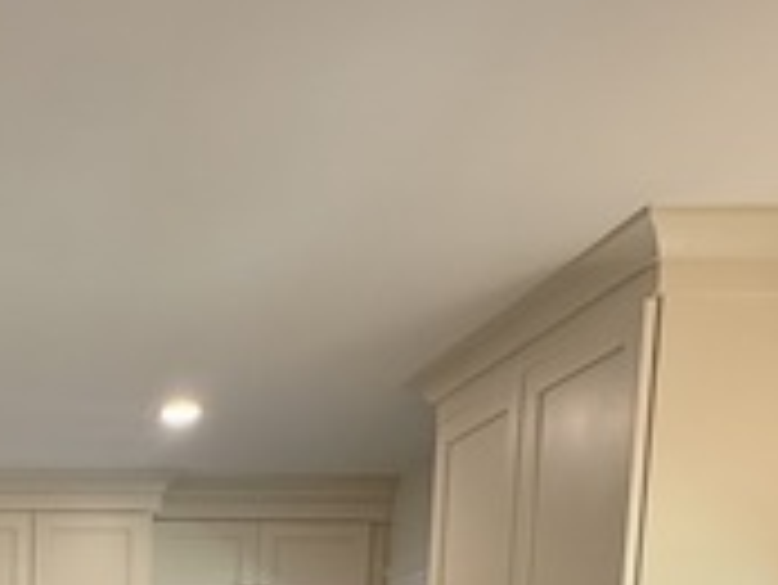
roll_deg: -0.3
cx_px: -61
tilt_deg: -7.6
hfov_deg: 31.8
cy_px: 900
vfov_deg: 22.0
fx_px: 1215
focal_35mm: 54
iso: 200
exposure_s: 1/60
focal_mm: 2.22
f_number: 2.2
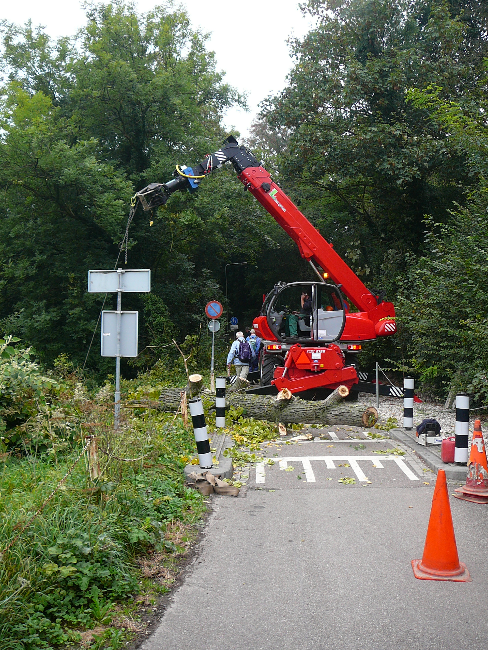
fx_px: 658
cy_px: 325
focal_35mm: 35
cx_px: 244
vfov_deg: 52.6
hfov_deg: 40.7
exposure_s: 1/60
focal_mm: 5.2
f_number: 2.8
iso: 80
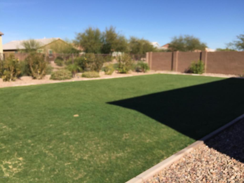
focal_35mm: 29
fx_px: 204
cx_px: 122
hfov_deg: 61.7
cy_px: 92
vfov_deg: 48.2
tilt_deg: -7.5
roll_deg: -0.4
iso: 32
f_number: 2.2
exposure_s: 1/2083
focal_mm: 4.15
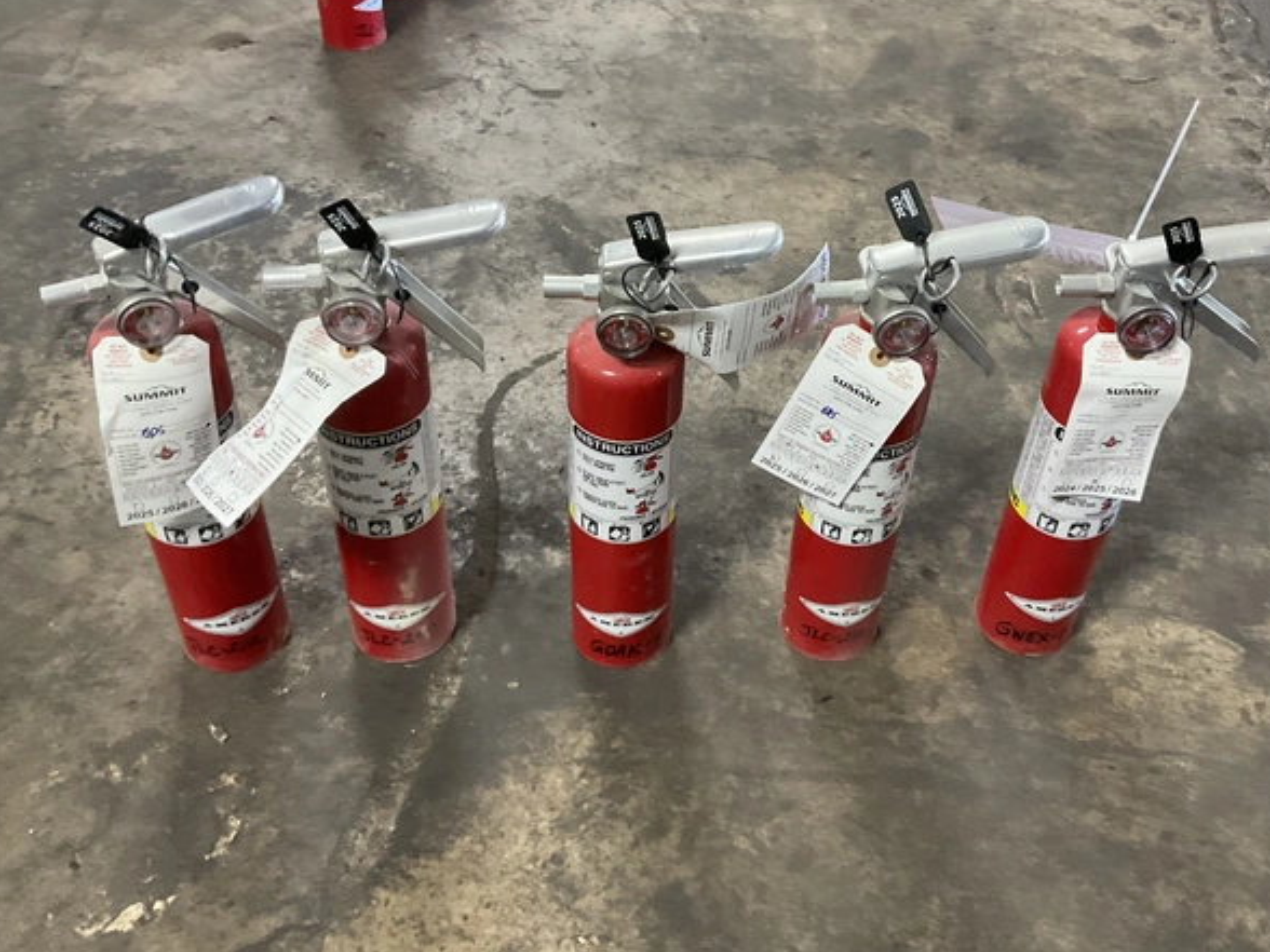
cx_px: 730
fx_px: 1357
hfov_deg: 50.0
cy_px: 422
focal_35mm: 37
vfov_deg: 38.6
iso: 250
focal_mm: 3
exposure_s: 1/60
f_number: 1.8
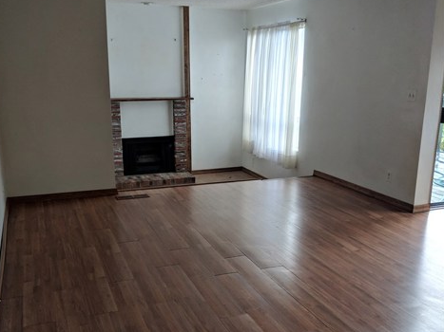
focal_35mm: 37
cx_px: 217
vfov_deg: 38.5
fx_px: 474
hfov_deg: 50.1
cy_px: 198
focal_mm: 4.44
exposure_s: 1/121
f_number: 1.8
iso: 67
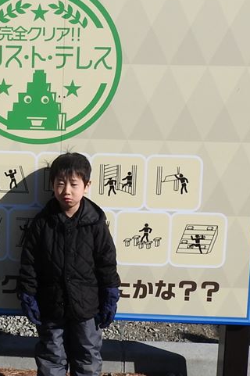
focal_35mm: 59
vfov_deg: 33.9
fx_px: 615
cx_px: 22
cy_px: 159
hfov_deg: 22.4
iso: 100
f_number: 3.8
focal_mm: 4.3
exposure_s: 1/1600
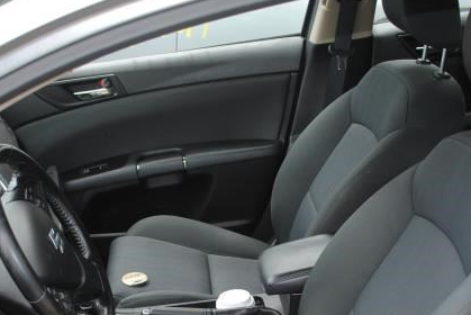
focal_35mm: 63
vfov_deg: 21.3
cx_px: 200
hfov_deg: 31.8
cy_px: 259
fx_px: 825
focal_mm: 22
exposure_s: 1/125
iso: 110
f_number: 3.8
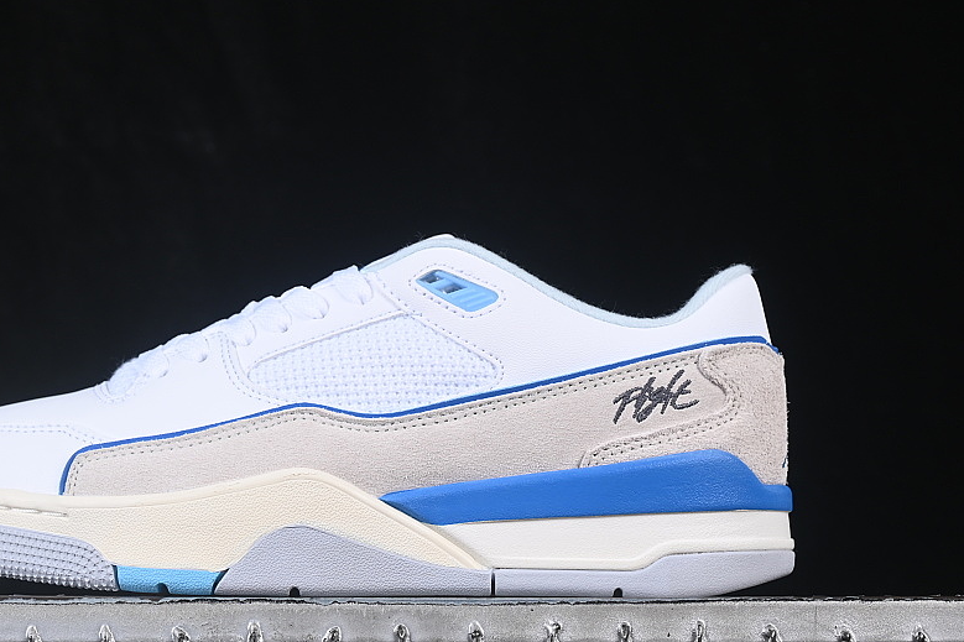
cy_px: 319
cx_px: 348
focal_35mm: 104
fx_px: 2784
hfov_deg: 19.6
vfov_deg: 13.2
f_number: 8
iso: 160
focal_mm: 50
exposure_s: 1/80
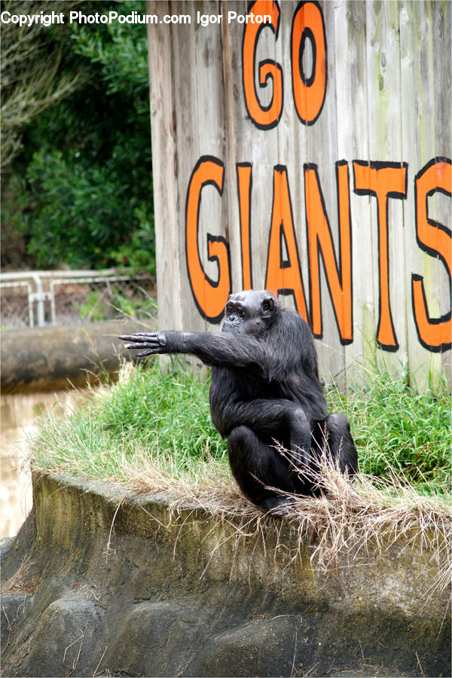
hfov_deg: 7.6
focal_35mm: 180
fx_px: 3390
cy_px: 339
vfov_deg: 11.4
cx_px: 226
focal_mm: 180
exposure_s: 1/125
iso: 400
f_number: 5
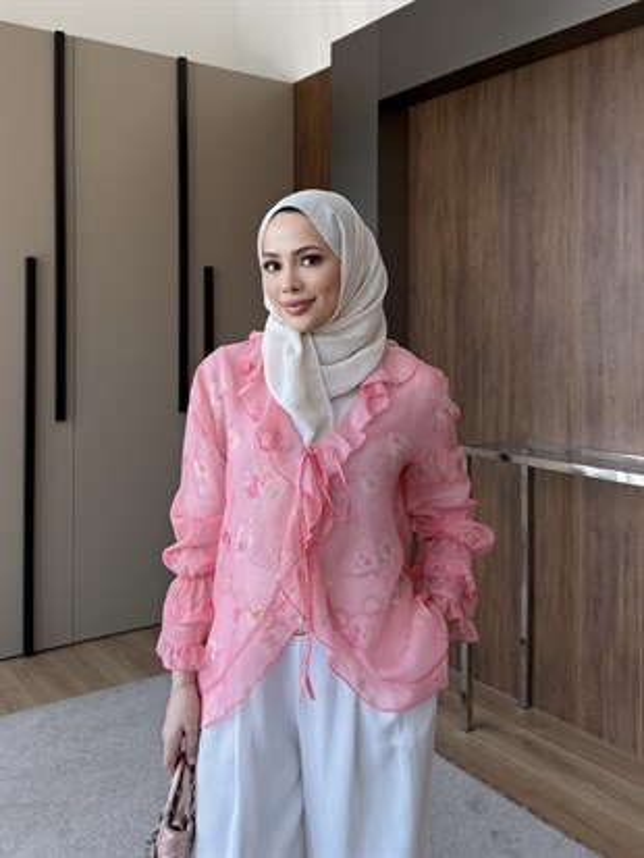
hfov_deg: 56.8
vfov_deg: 71.6
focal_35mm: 24
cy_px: 429
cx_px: 322
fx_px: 595
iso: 50
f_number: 1.78
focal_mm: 6.76
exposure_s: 1/147
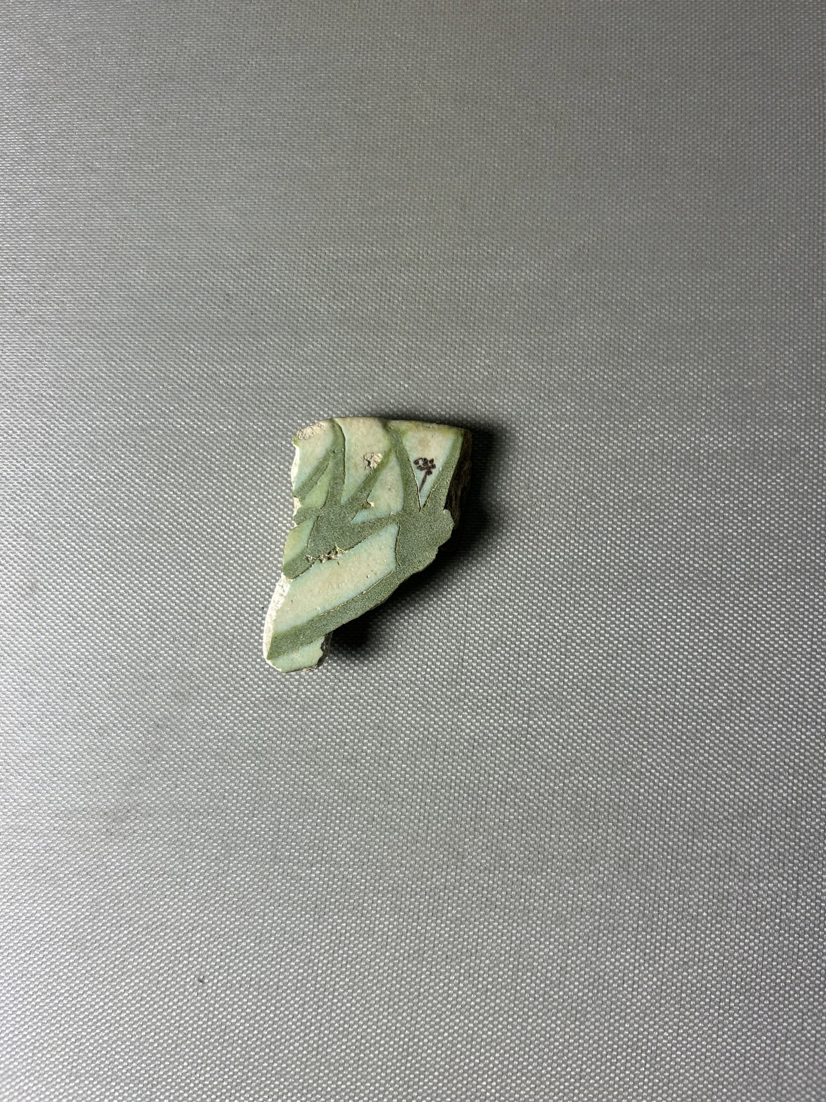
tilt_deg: -81.4
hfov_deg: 53.1
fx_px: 827
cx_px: 413
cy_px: 551
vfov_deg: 67.3
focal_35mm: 26
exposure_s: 1/230
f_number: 1.5
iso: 40
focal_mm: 5.7
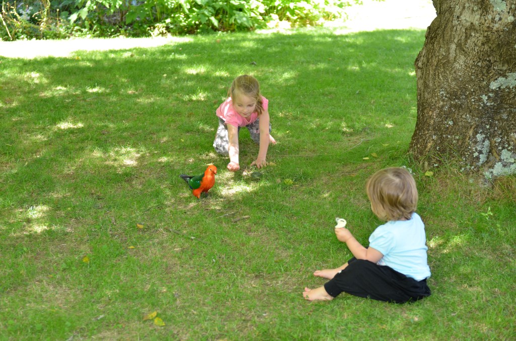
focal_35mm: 66
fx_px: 944
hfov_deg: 30.6
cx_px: 258
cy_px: 170
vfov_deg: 20.5
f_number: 2.8
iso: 200
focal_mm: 44
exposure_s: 1/125
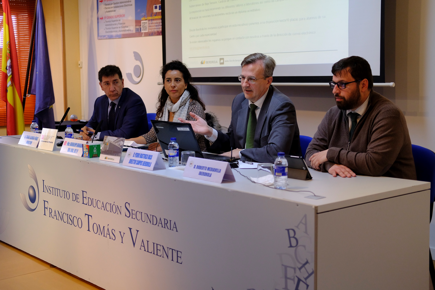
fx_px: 640
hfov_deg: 37.5
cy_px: 145
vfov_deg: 25.5
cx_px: 218
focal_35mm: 53
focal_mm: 35
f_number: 2
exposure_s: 1/200
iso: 800
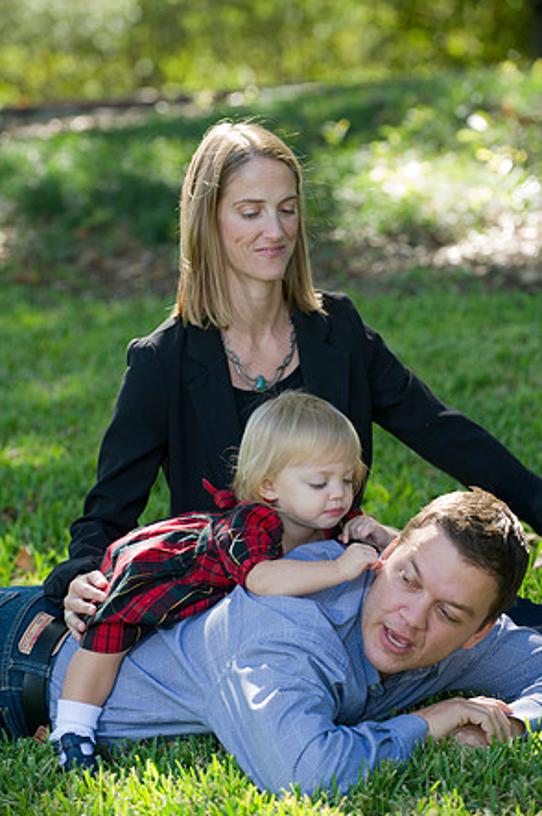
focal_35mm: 132
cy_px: 411
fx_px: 2990
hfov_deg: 10.4
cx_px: 274
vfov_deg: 15.6
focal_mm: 130
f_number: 4
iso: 250
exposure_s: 1/125
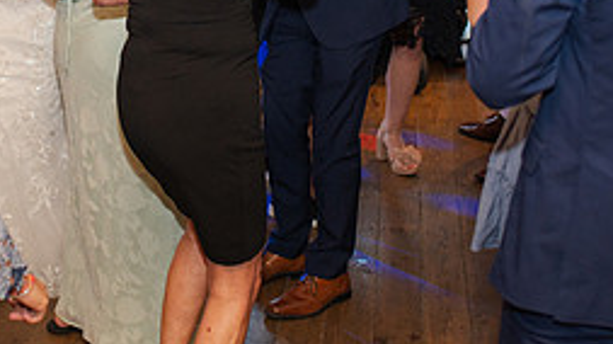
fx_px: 1365
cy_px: -73
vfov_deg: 13.9
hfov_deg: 25.0
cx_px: 138
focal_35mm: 84
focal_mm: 35
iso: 1000
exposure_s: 1/200
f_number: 3.2
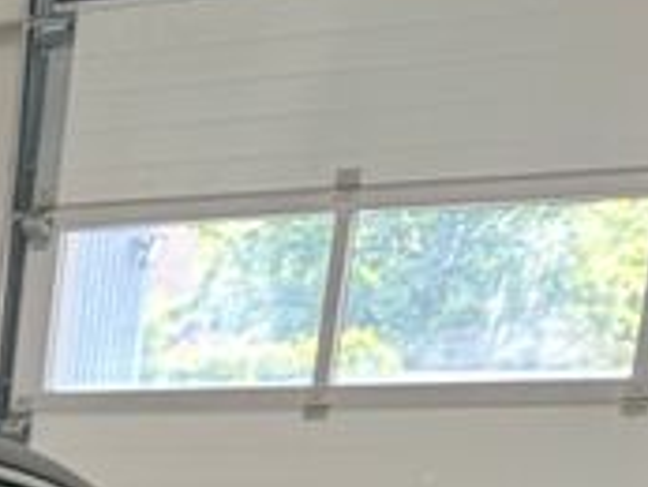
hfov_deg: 11.2
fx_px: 2660
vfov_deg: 8.8
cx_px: -1000
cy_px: 1394
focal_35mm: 142
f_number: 1.78
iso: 125
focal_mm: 6.76
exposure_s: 1/121
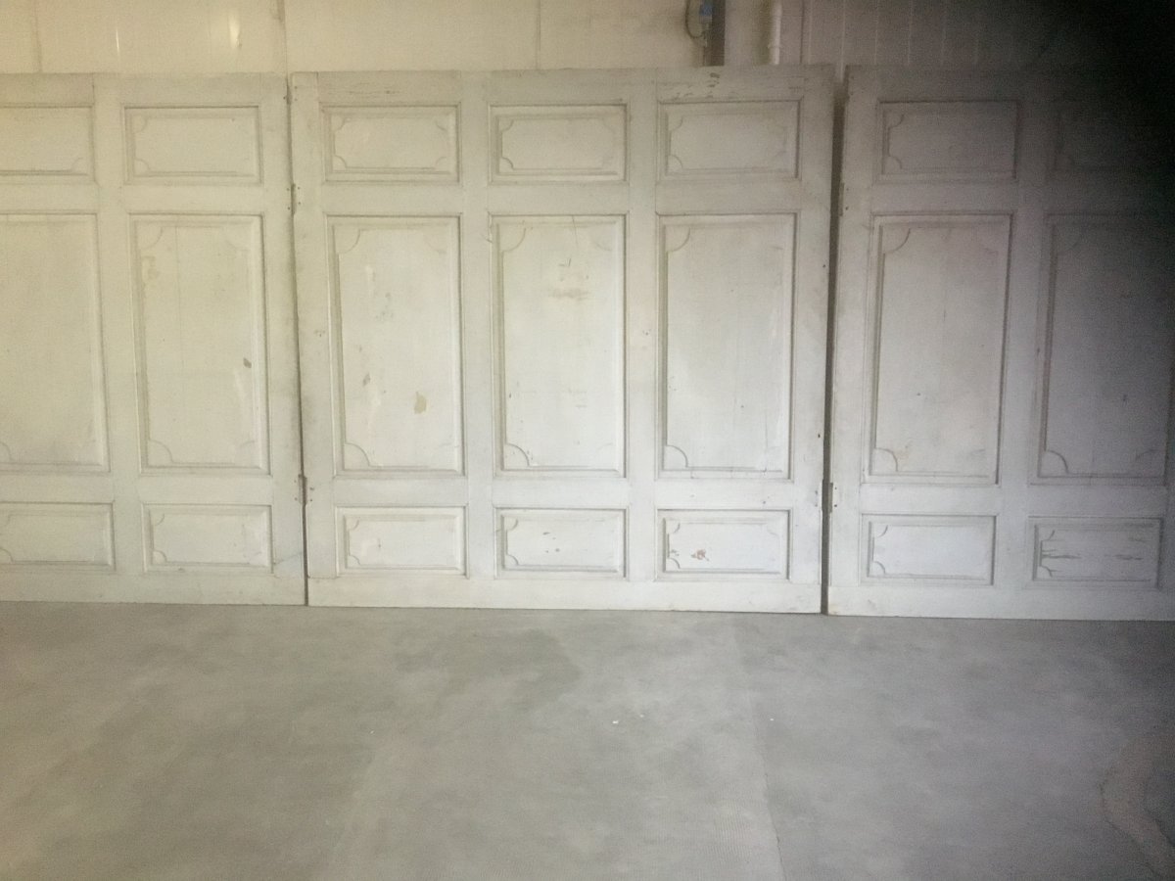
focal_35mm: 31
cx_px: 588
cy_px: 440
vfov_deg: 45.4
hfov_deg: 58.4
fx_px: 1052
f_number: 2.4
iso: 320
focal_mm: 3.3
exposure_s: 1/17
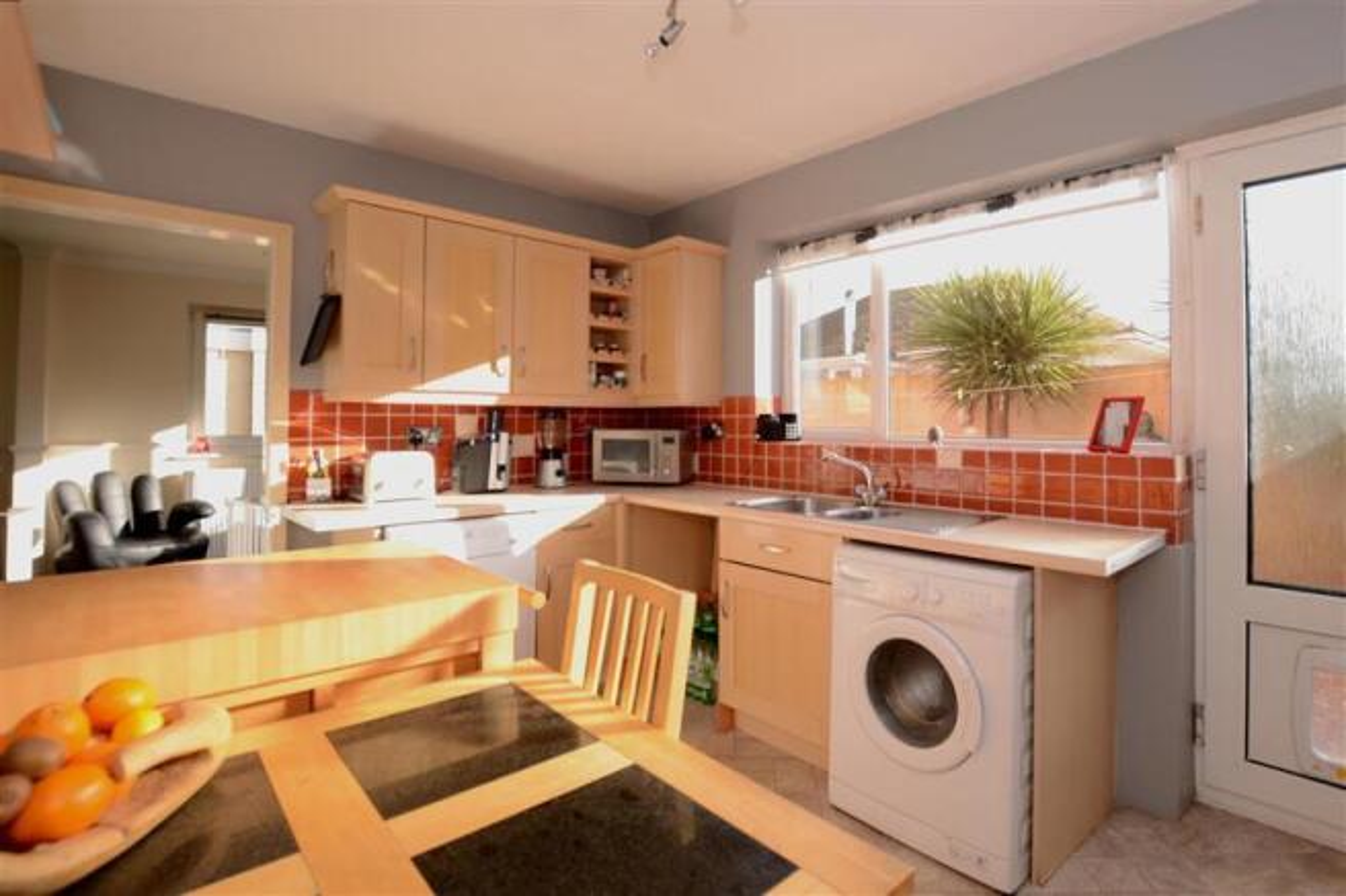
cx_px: 673
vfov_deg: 77.3
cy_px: 448
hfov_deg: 100.4
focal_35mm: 15
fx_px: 561
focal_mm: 10
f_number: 5.6
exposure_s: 1/200
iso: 400
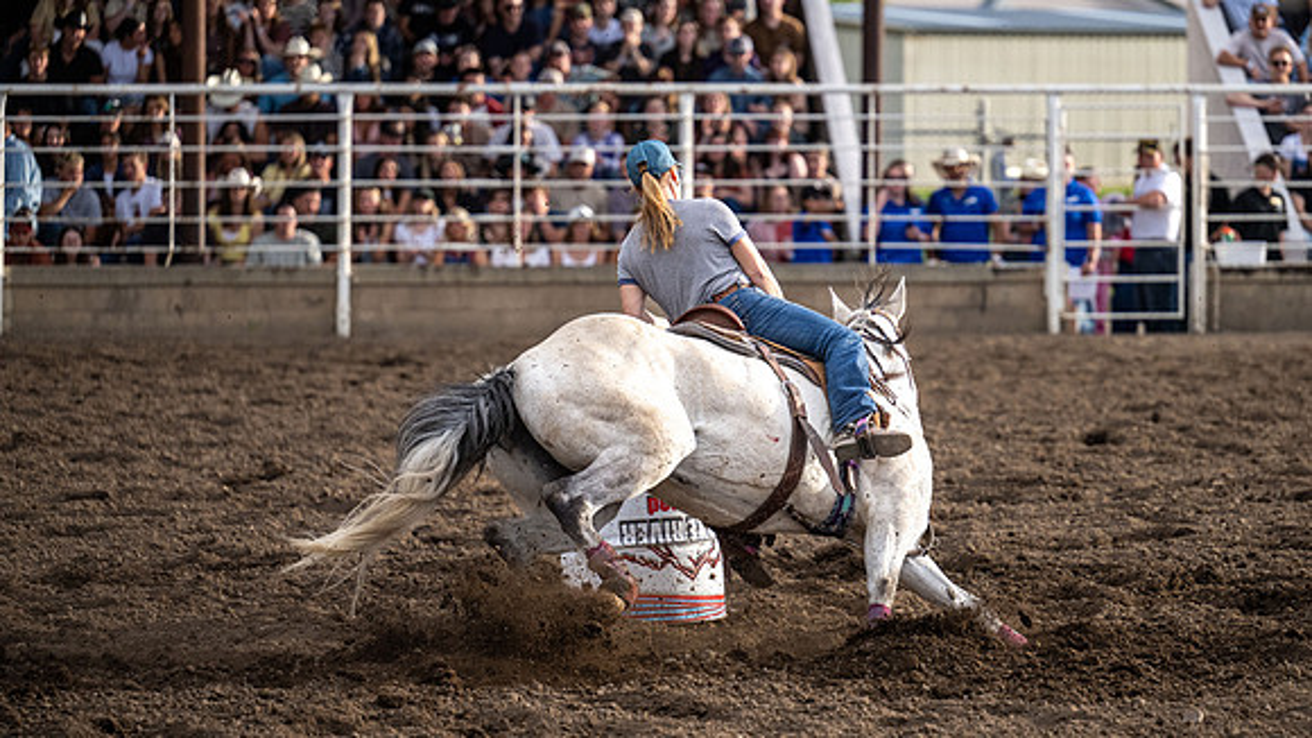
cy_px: 376
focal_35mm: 173
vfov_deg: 7.0
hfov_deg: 12.4
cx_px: 741
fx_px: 6026
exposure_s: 1/8000
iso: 1250
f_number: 2.8
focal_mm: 145
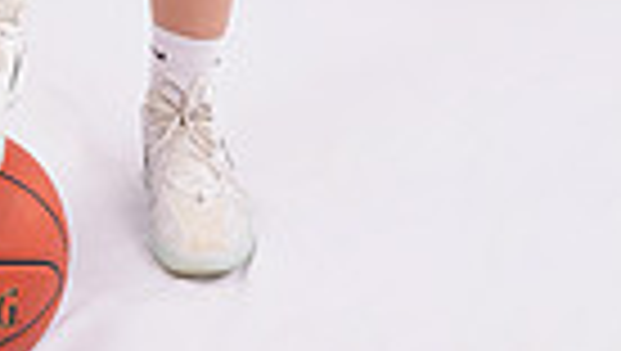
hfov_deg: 19.4
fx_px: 1797
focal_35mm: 109
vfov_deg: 9.5
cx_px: 135
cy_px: -590
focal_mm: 32
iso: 160
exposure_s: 1/200
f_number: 7.1
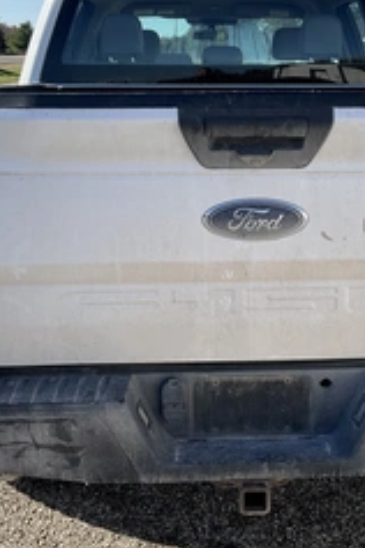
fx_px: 776
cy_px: 231
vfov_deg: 38.8
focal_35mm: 51
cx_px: 247
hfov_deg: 26.3
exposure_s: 1/1279
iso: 25
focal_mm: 3
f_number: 1.8
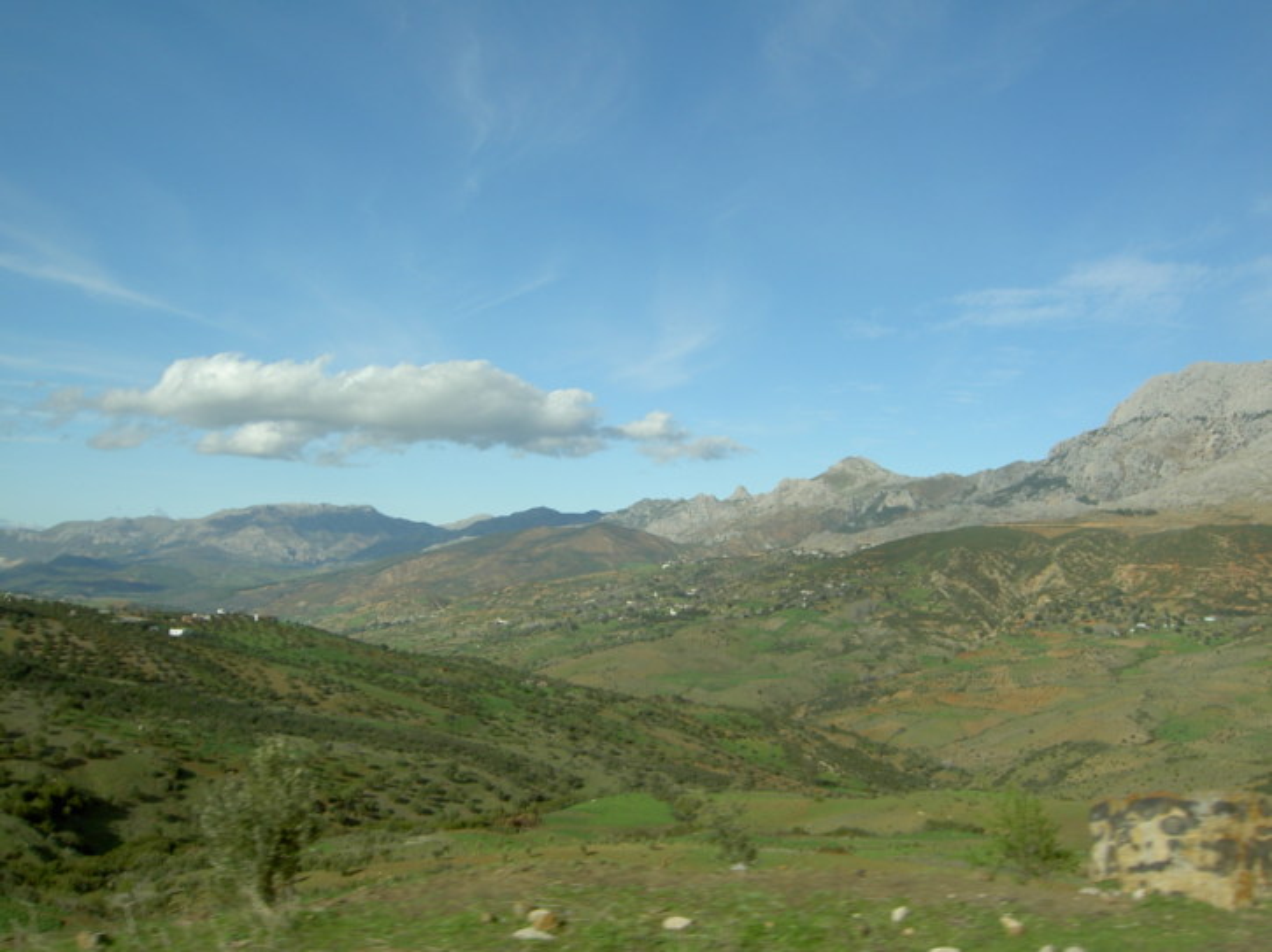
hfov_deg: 54.0
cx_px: 636
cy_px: 476
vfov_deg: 41.8
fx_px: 1249
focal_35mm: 34
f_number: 4.7
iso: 50
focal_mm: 5.6
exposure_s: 1/320
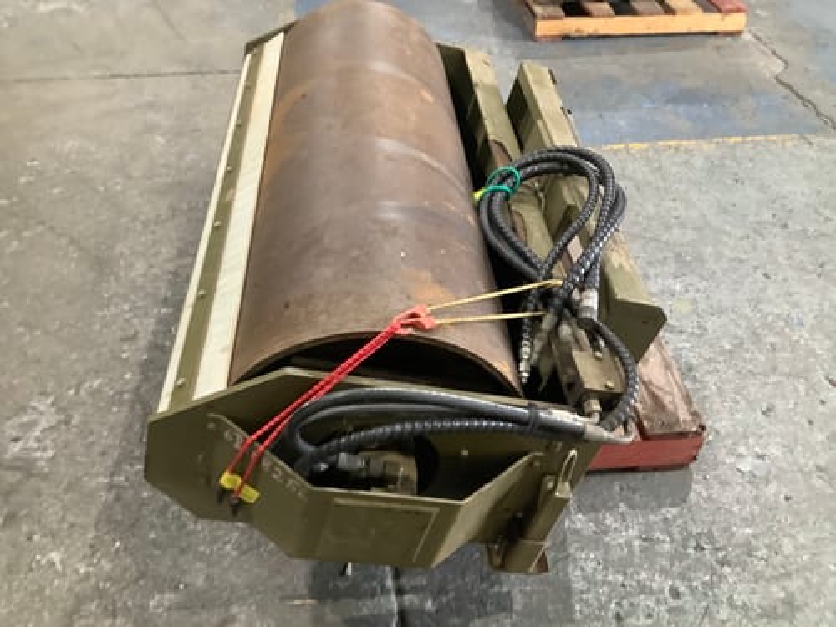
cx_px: 418
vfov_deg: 45.4
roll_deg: +2.0
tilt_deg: -39.4
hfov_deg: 58.4
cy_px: 314
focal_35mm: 31
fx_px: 749
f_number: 2.4
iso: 320
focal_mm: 3.3
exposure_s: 1/33
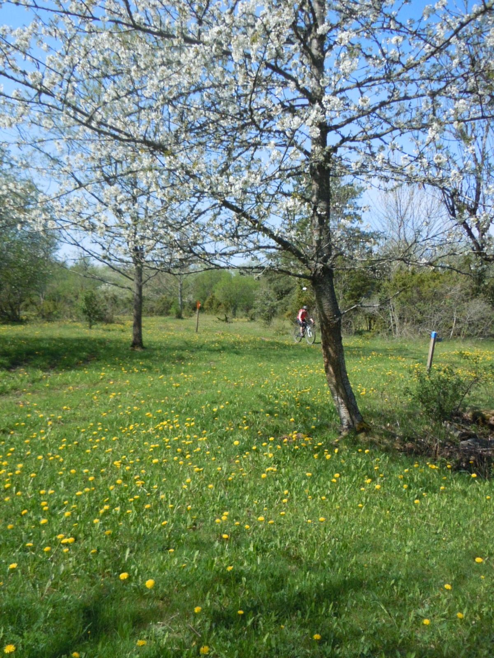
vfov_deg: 60.0
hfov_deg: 46.8
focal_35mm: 30
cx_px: 247
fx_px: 571
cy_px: 329
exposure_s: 1/640
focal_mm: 5.4
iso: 400
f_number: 7
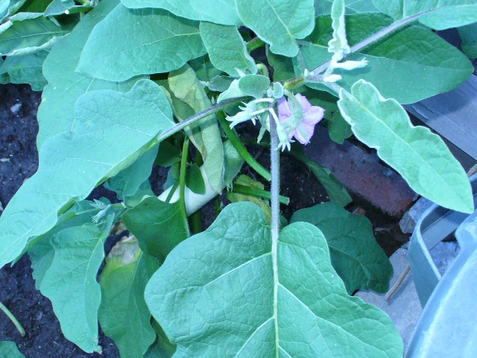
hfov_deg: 39.7
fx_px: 661
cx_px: 238
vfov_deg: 30.3
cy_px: 179
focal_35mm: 48
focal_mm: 6.1
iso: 200
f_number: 2.8
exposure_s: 1/30
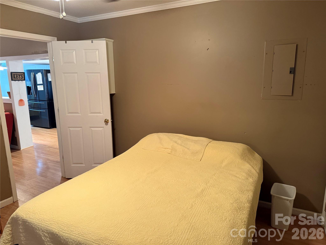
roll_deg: +0.5
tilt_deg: -11.3
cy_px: 122
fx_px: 226
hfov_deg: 71.6
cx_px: 163
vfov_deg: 56.8
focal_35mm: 24
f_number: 1.78
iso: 400
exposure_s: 1/60
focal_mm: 6.76
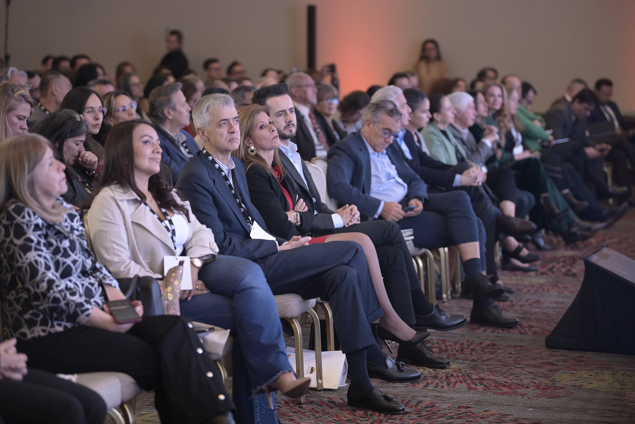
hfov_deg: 18.6
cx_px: 318
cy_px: 212
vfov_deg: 12.5
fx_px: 1940
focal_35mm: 110
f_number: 2.8
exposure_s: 1/400
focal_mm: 110
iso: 3200
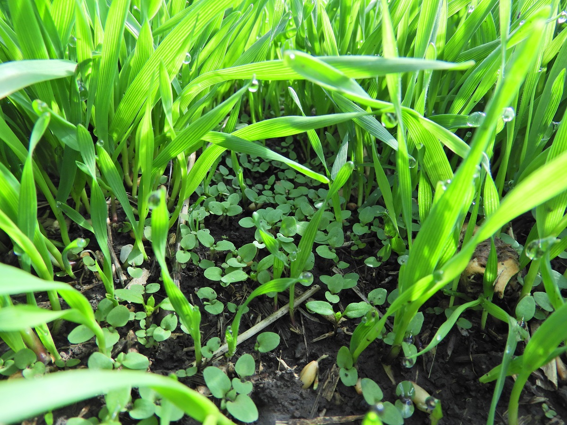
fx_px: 393
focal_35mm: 24
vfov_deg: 56.8
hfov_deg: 71.6
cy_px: 212
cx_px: 284
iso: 100
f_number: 3.3
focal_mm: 4.3
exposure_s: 1/160
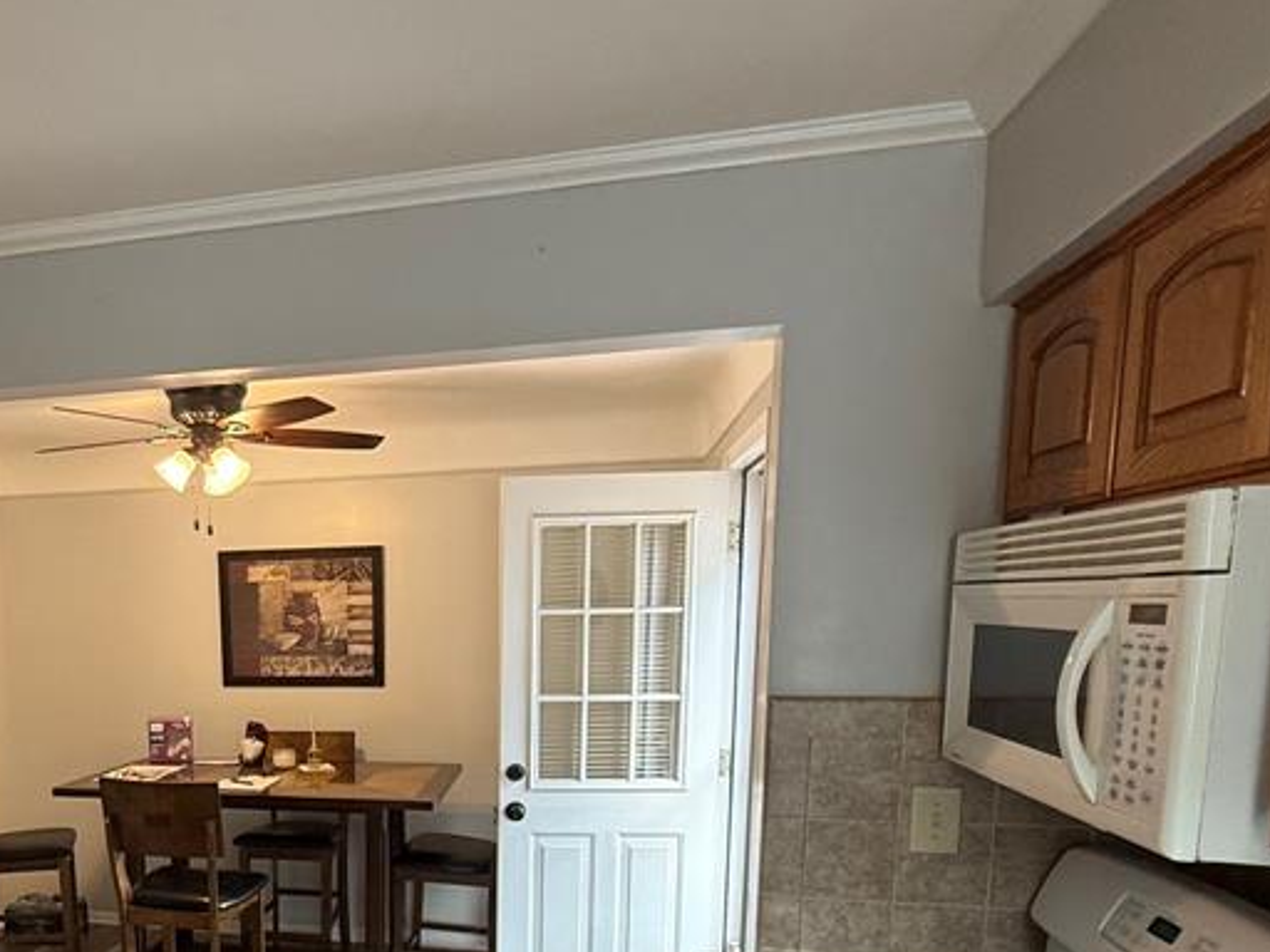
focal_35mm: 28
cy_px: 744
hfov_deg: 59.5
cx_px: 293
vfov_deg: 47.4
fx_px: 1027
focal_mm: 2.22
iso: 250
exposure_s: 1/99
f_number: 2.2
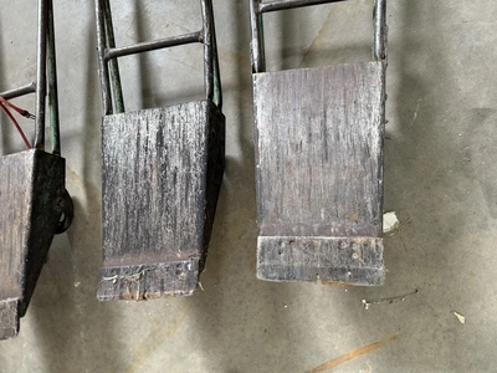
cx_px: 248
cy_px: 186
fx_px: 345
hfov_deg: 71.6
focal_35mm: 24
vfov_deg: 56.8
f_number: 1.78
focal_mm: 6.76
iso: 250
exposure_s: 1/60
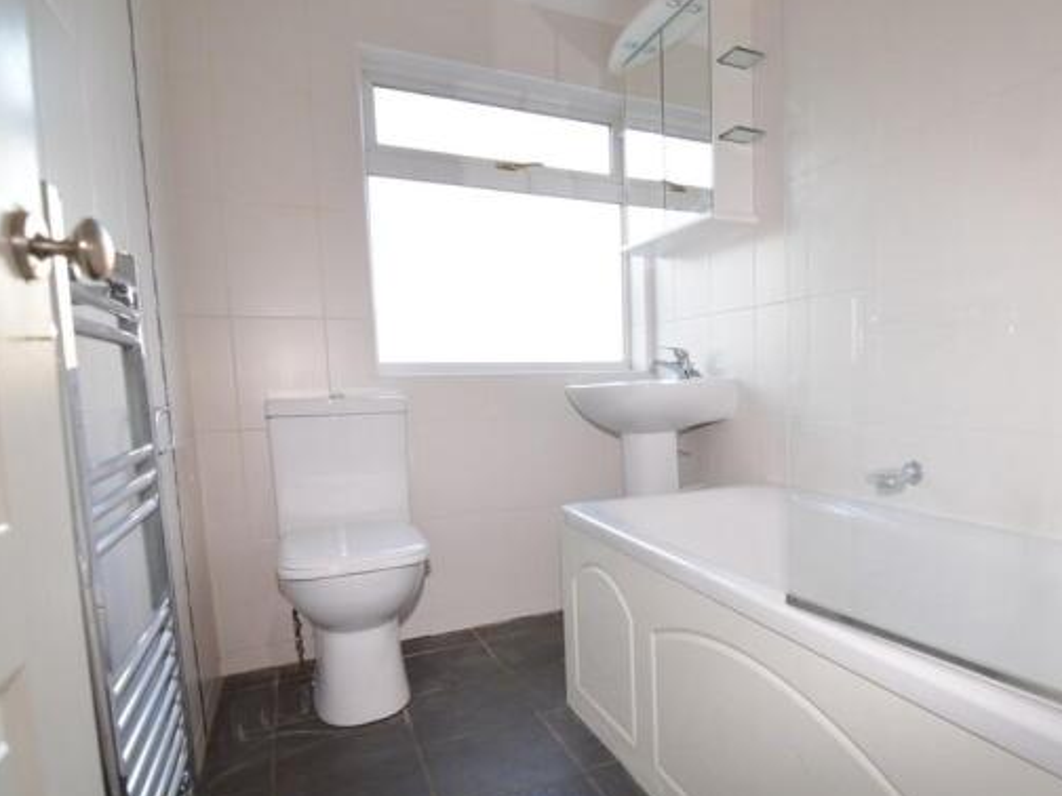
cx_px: 683
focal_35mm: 21
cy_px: 442
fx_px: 633
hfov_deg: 78.1
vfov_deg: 64.2
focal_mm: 11
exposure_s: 1/60
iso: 400
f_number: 4
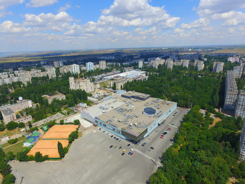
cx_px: 122
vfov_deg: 66.0
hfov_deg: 81.7
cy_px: 92
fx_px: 142
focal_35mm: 20
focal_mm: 3.61
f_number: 2.8
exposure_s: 1/1344
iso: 100
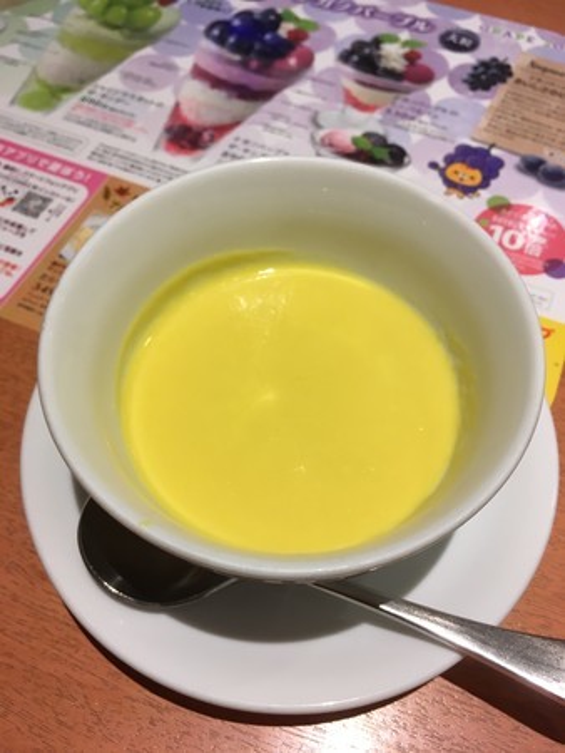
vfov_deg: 61.6
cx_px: 282
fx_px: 631
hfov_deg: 48.3
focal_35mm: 29
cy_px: 376
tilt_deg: -58.2
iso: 64
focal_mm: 4.15
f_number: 2.2
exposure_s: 1/33
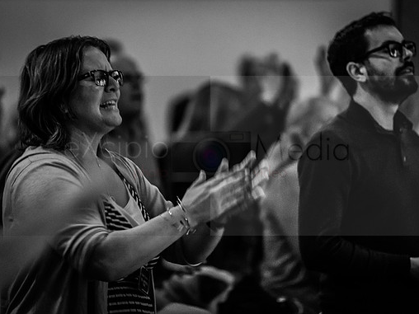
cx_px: 201
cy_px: 145
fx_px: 2832
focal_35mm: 234
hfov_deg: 8.5
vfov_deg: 6.4
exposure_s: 1/60
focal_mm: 200
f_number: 2.8
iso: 4000
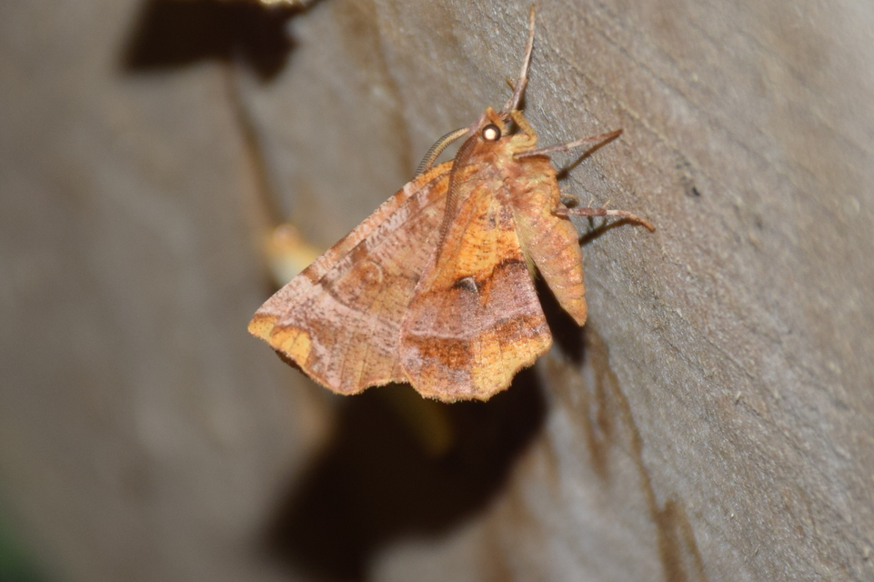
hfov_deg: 9.8
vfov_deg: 6.5
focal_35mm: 210
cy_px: 291
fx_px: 5096
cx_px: 437
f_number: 7.1
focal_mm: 140
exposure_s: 1/60
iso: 320
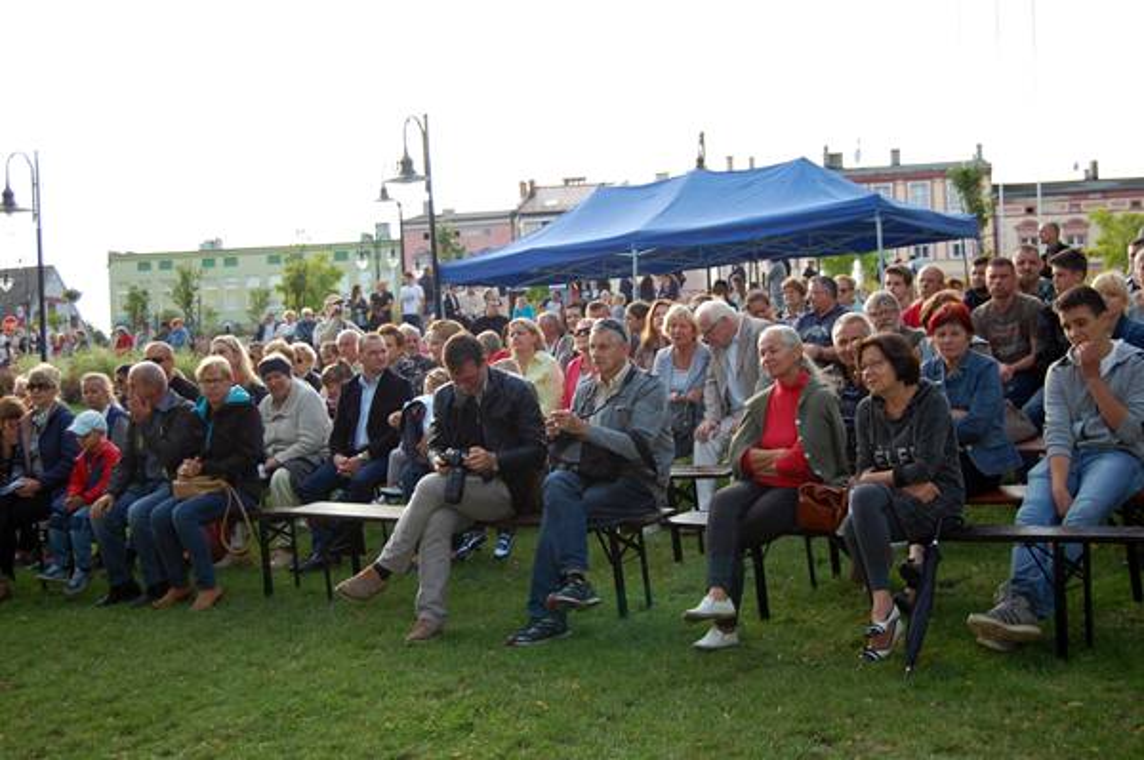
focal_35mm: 48
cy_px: 380
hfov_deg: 41.1
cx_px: 572
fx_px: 1524
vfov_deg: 28.0
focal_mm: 32
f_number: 4.5
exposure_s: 1/400
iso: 400
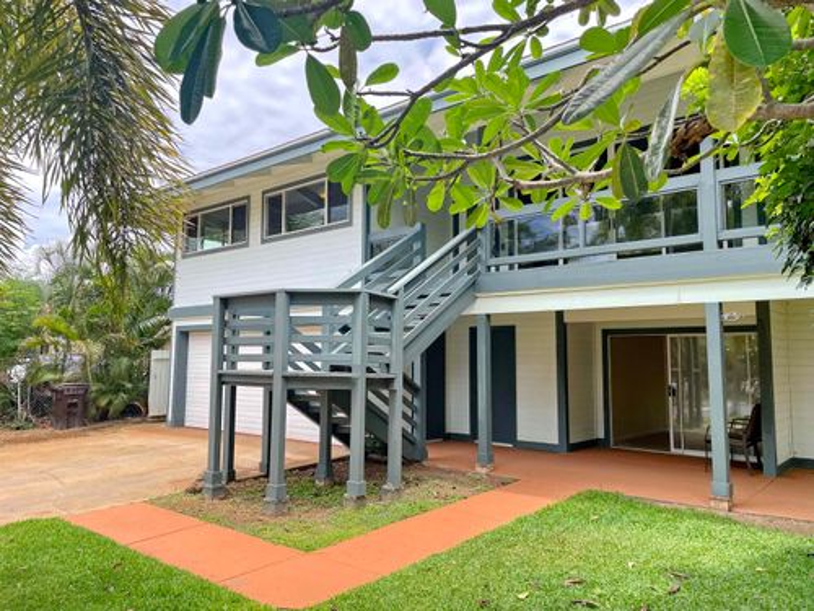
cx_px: 407
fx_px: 611
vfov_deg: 53.1
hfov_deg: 67.3
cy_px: 306
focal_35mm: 26
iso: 32
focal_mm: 4.2
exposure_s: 1/1618
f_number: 1.6
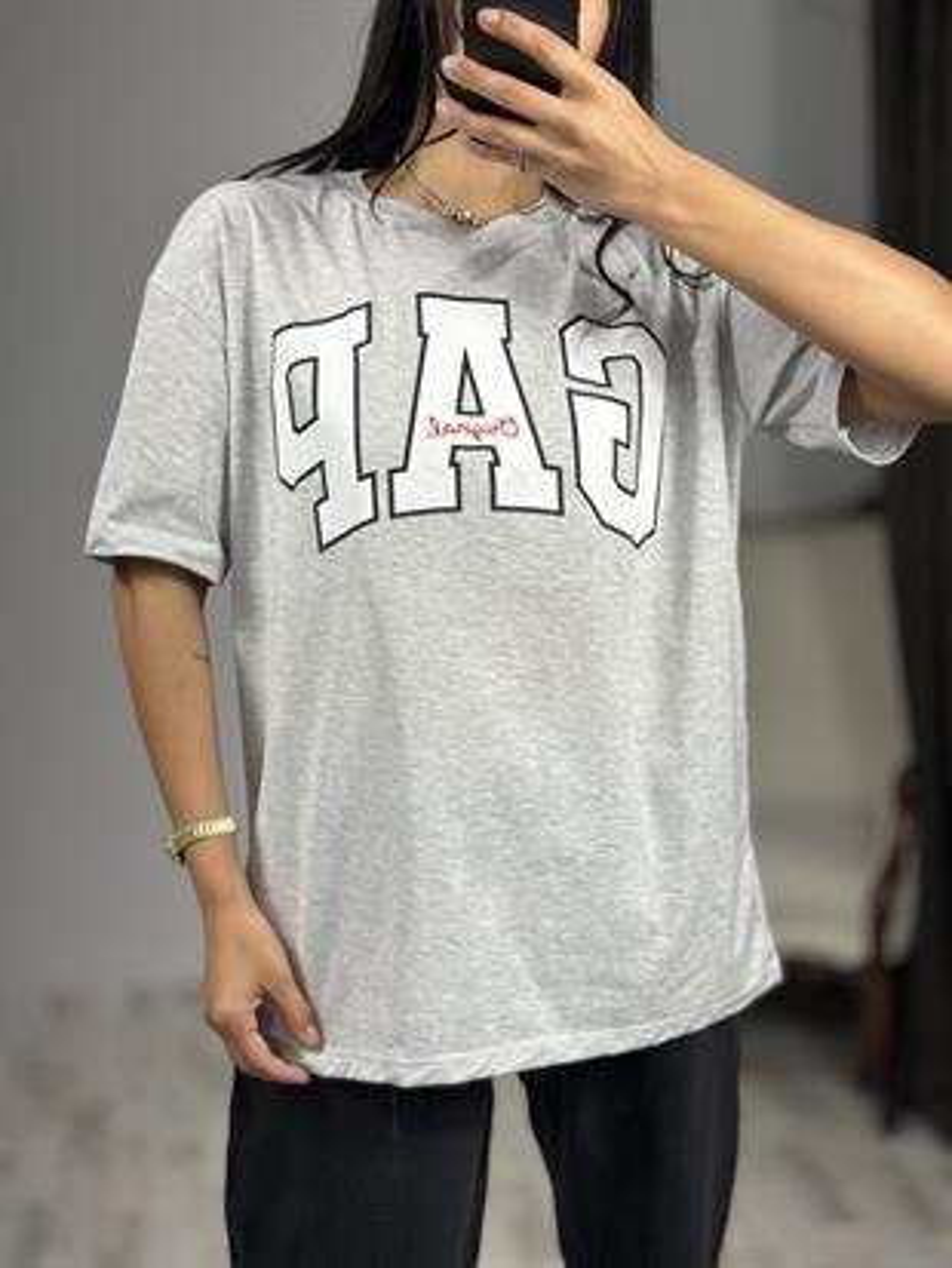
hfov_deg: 30.3
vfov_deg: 39.6
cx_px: 476
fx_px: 1759
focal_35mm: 48
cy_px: 634
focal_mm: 6.86
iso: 80
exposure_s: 1/141
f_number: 1.78
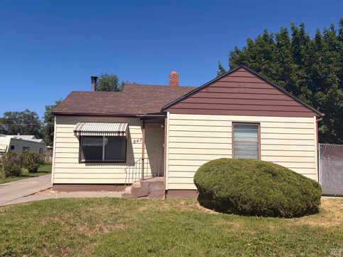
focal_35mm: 27
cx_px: 172
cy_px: 128
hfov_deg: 65.3
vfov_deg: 51.4
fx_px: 268
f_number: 1.6
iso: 64
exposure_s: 1/7813
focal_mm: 5.96
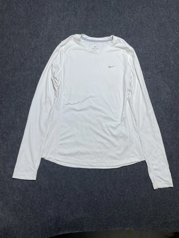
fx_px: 179
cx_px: 90
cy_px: 119
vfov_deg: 67.3
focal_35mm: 26
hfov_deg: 53.1
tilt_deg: -60.0
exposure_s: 1/100
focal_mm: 4.2
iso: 40
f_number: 1.6
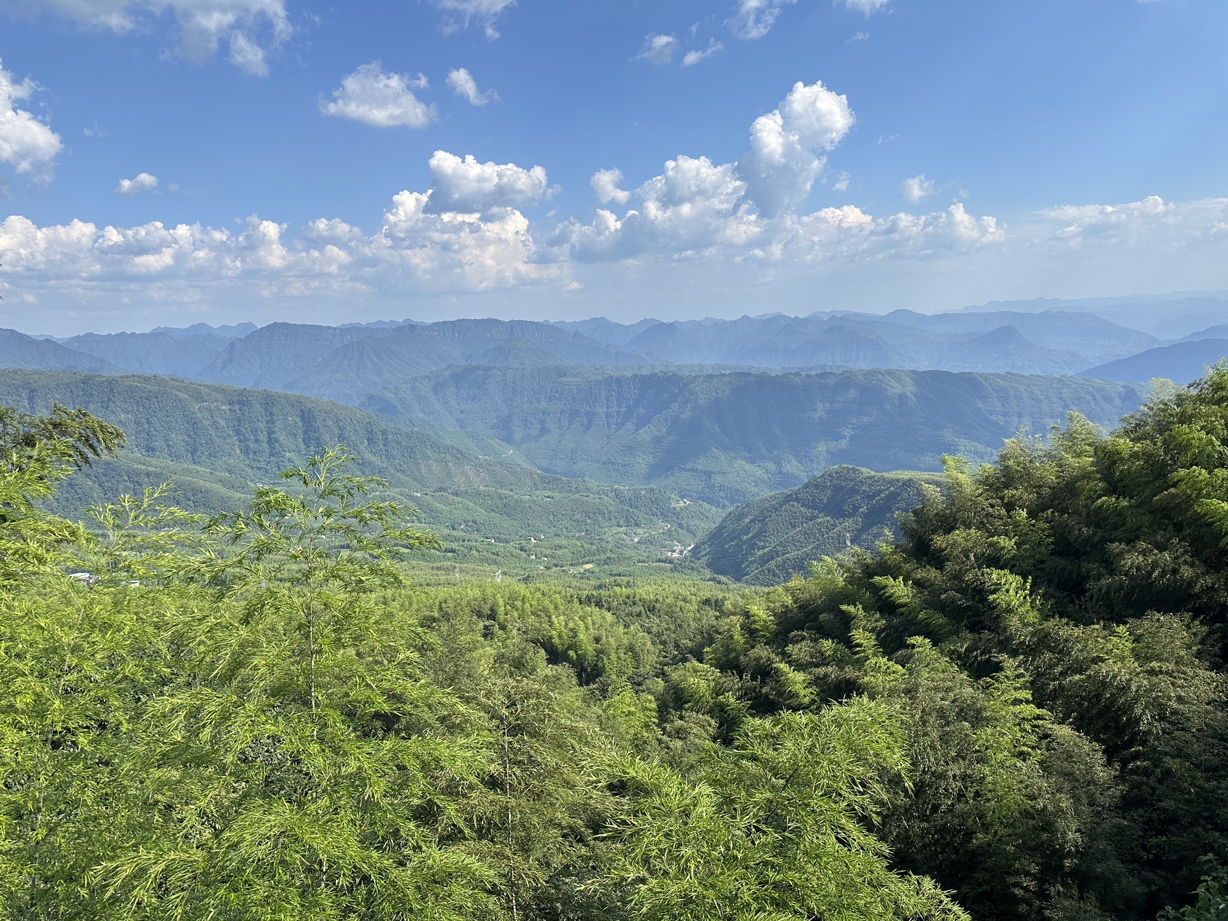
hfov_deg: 71.6
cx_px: 614
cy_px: 460
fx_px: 851
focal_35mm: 24
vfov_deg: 56.8
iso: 80
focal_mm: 6.86
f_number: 1.78
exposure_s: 1/3717
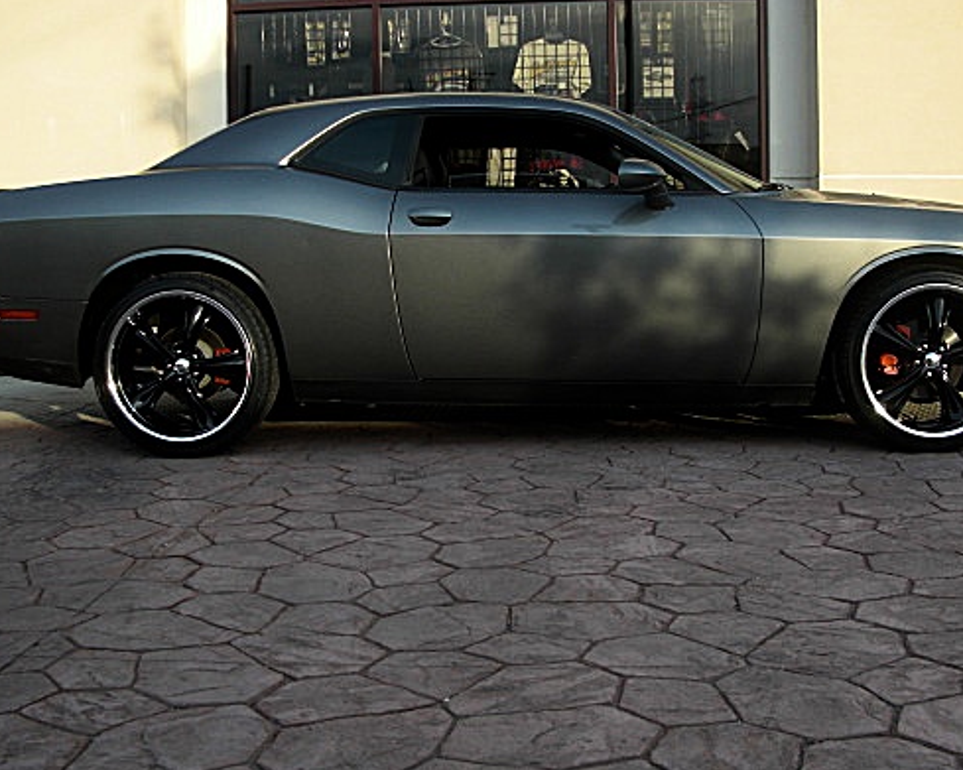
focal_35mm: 46
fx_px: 1311
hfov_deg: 40.3
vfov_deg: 32.7
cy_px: 372
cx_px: 514
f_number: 2.8
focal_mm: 6.3
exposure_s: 1/200
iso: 50
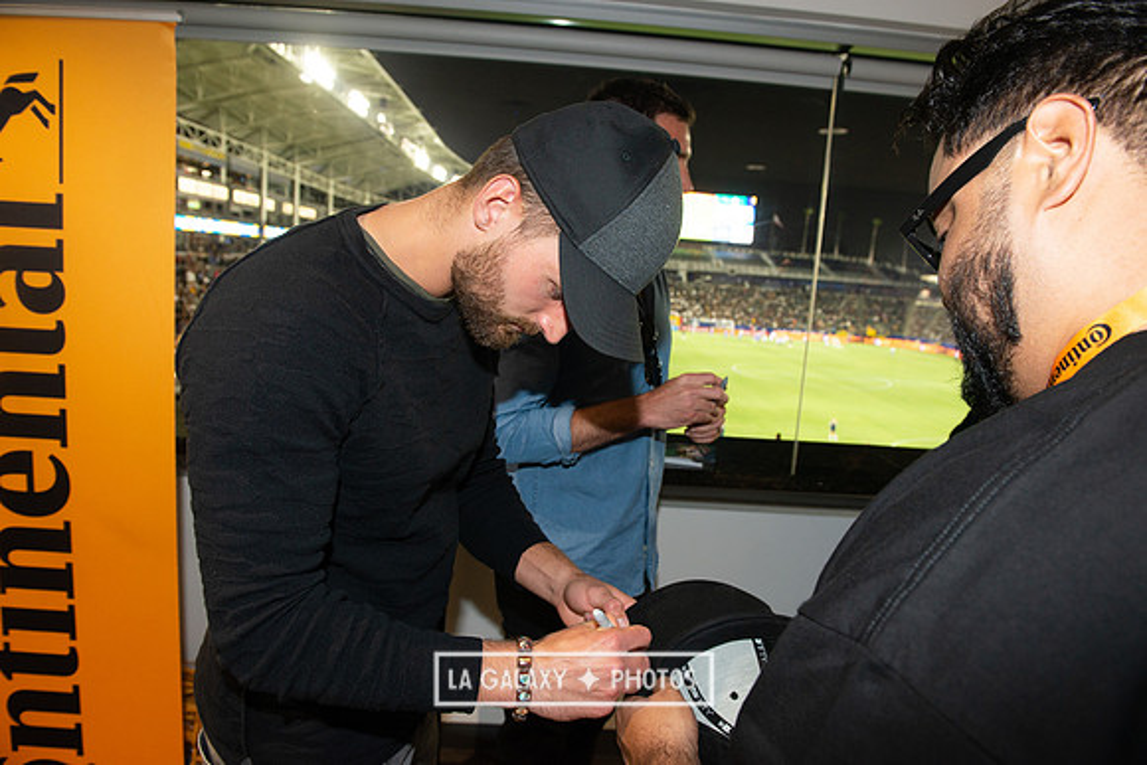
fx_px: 765
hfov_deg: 73.7
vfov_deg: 53.2
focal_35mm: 24
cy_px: 382
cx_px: 574
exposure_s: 1/60
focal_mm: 24
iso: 640
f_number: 6.3
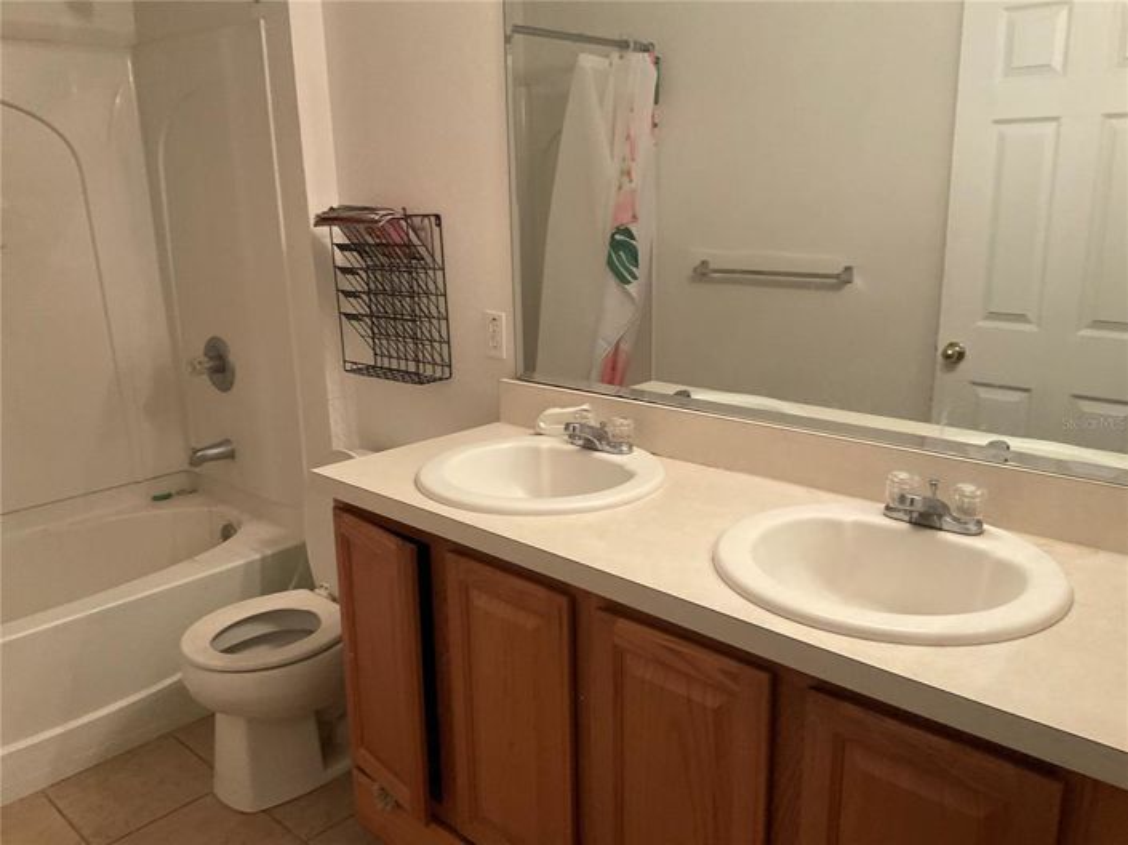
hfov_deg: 61.7
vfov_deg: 48.2
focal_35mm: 29
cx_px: 564
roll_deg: +1.6
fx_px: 945
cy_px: 422
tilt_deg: -15.7
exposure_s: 1/60
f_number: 1.8
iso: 200
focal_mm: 3
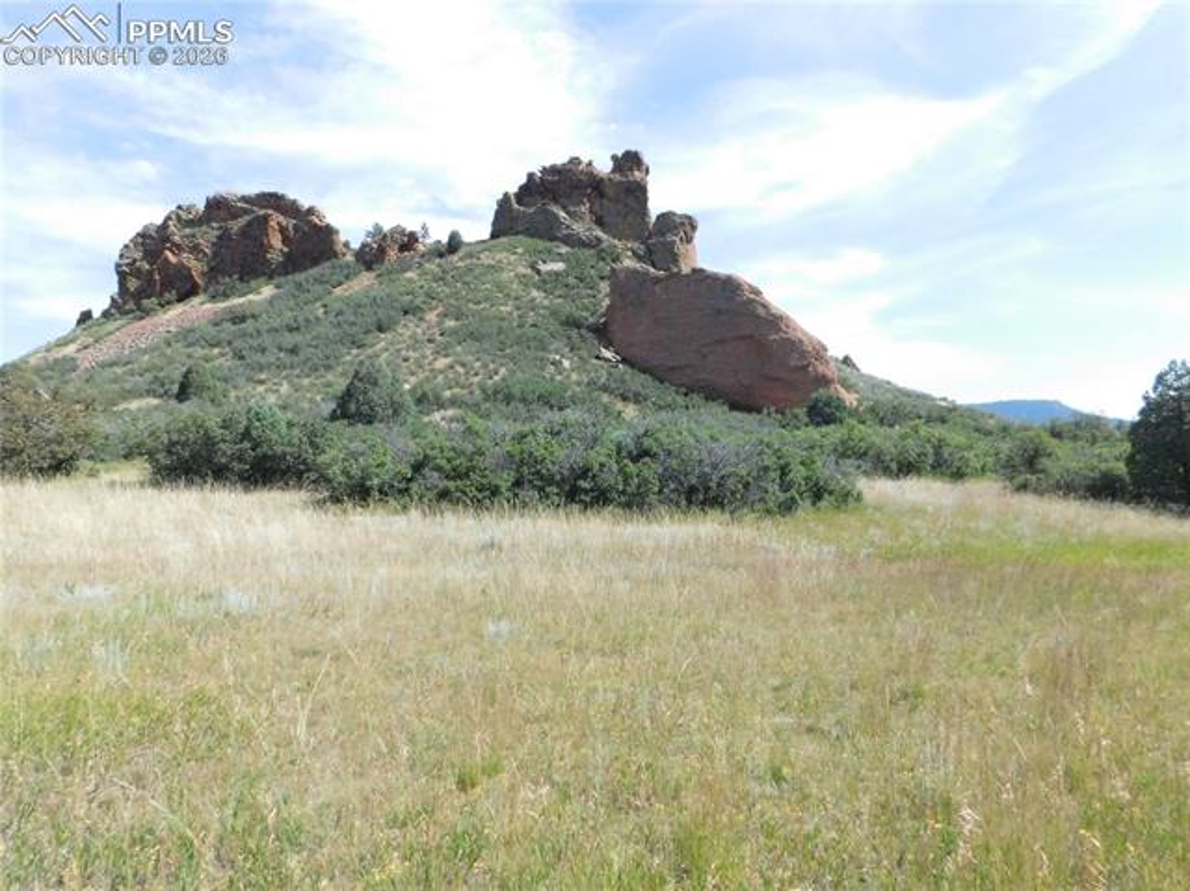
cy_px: 446
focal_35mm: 23
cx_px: 595
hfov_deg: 74.0
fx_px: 790
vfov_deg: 58.8
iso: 800
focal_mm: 4
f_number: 6
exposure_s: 1/1500
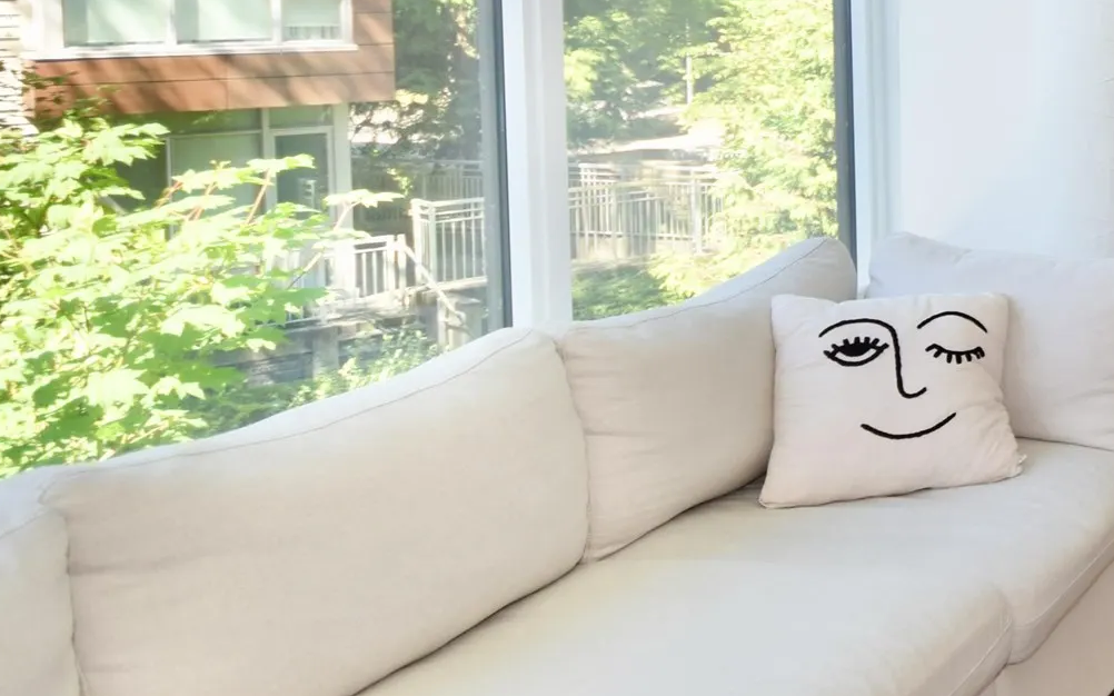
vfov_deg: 24.3
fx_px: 1565
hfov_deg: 28.2
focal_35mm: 52
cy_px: 52
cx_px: 1610
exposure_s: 1/60
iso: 100
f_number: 4.2
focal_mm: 11
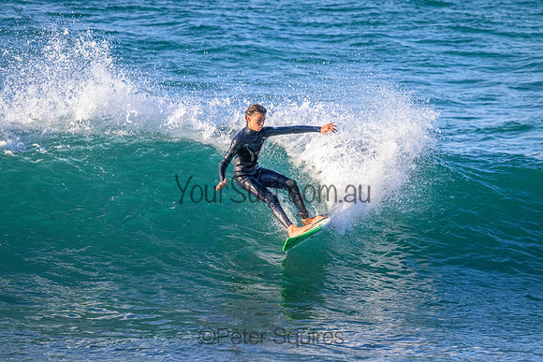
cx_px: 272
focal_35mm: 540
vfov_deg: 2.5
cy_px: 181
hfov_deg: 3.8
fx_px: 8147
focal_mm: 540
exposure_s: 1/2000
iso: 3200
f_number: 11
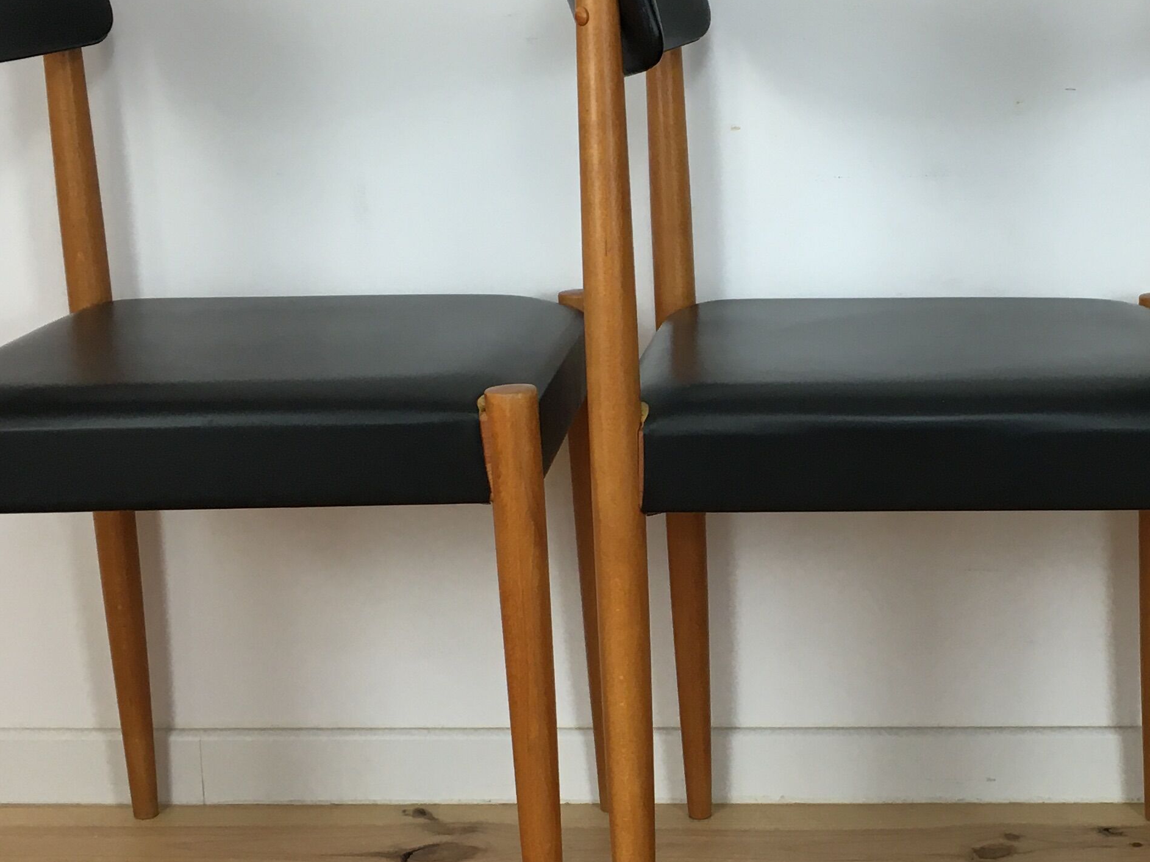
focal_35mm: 62
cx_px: 848
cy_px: 466
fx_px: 2059
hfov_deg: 30.7
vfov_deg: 23.6
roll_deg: -0.3
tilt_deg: -13.3
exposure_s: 1/33
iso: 32
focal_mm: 4.15
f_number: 2.2
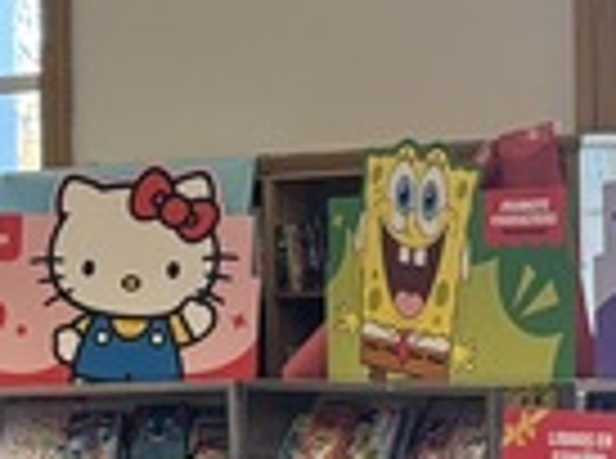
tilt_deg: -3.5
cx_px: -612
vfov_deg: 7.5
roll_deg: +1.4
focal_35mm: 195
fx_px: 3461
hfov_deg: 9.5
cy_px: 518
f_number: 1.6
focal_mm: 5.96
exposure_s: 1/60
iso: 100
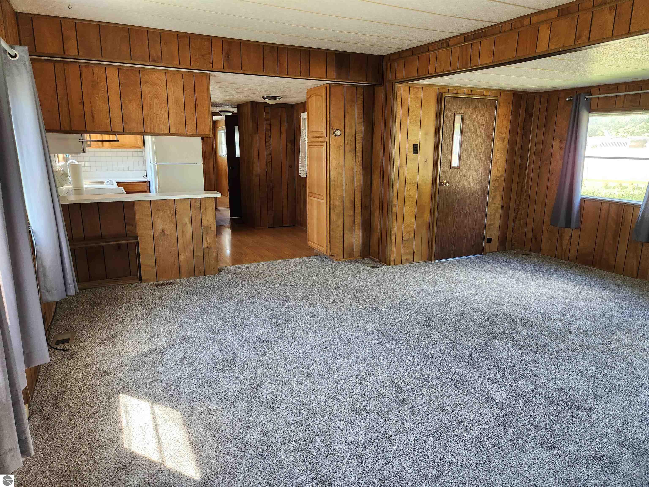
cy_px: 244
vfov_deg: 58.9
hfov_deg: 73.9
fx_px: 431
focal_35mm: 23
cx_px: 324
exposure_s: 1/120
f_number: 1.8
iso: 250
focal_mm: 5.4
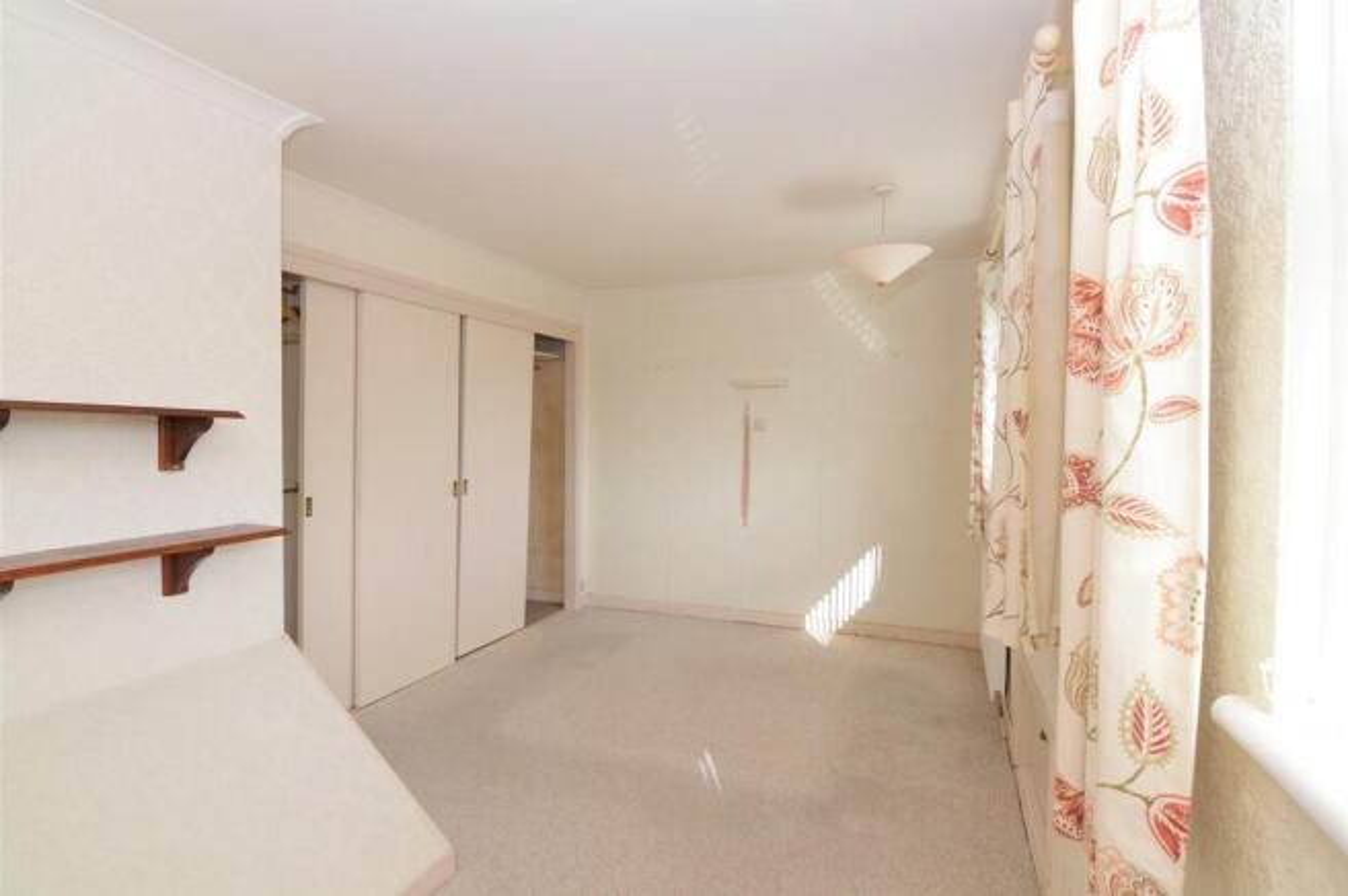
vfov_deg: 71.9
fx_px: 617
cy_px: 448
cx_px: 674
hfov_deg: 95.0
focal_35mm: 16
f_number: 5.6
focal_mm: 11
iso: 280
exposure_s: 1/125
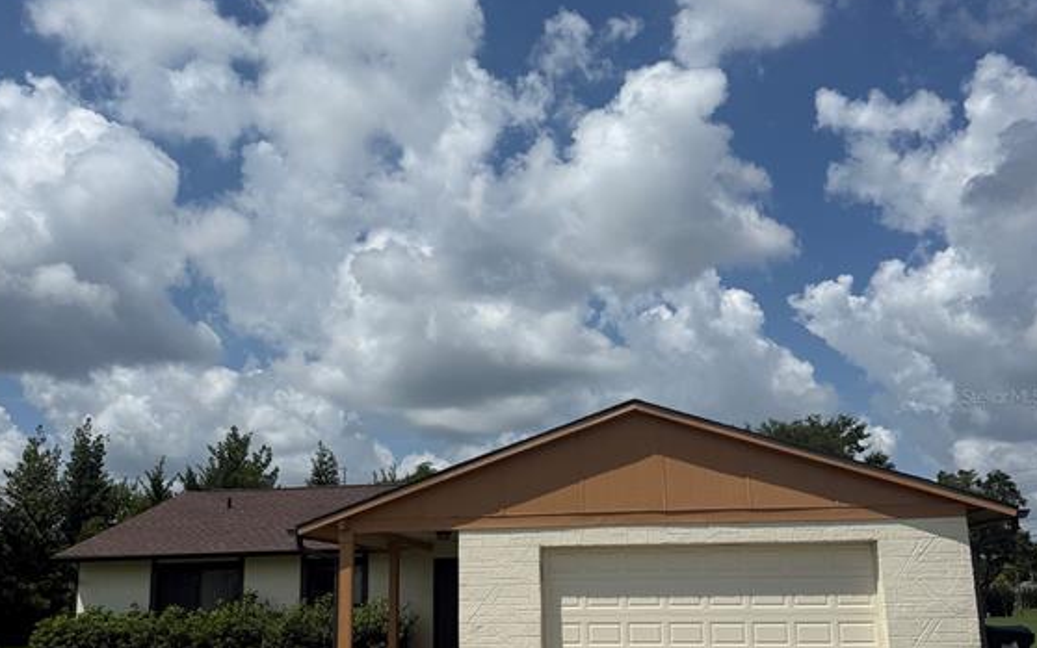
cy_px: 395
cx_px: 511
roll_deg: +0.3
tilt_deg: +12.1
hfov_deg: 55.3
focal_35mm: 35
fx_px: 989
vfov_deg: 36.1
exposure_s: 1/11905
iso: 80
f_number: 1.78
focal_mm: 6.76
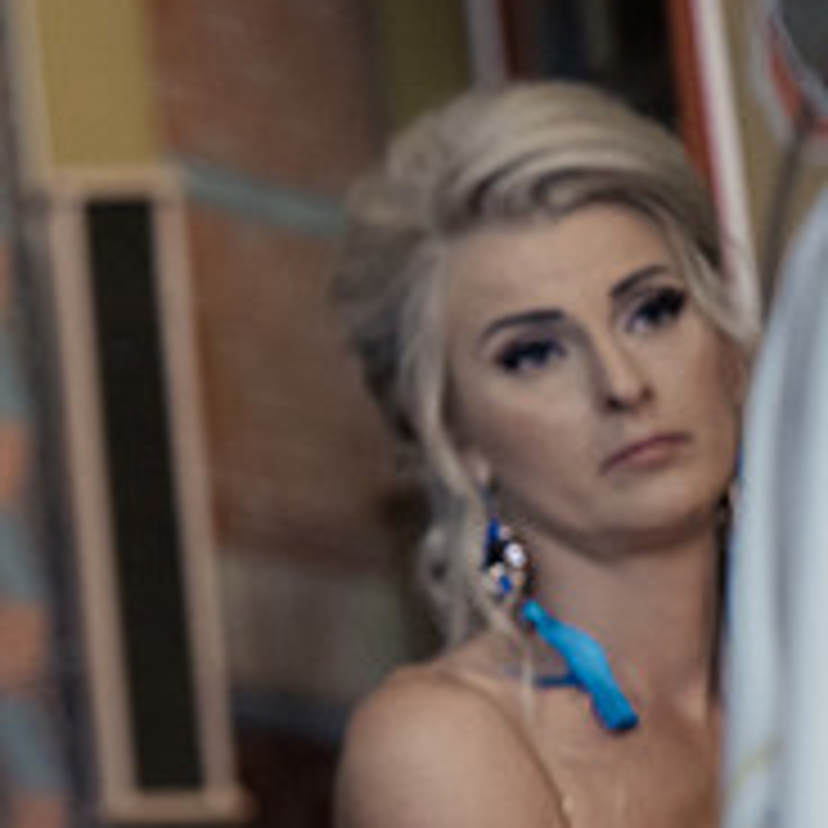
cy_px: 412
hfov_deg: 8.5
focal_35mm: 201
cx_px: -423
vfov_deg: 8.7
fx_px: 5439
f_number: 2.8
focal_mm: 75
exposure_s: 1/125
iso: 3200
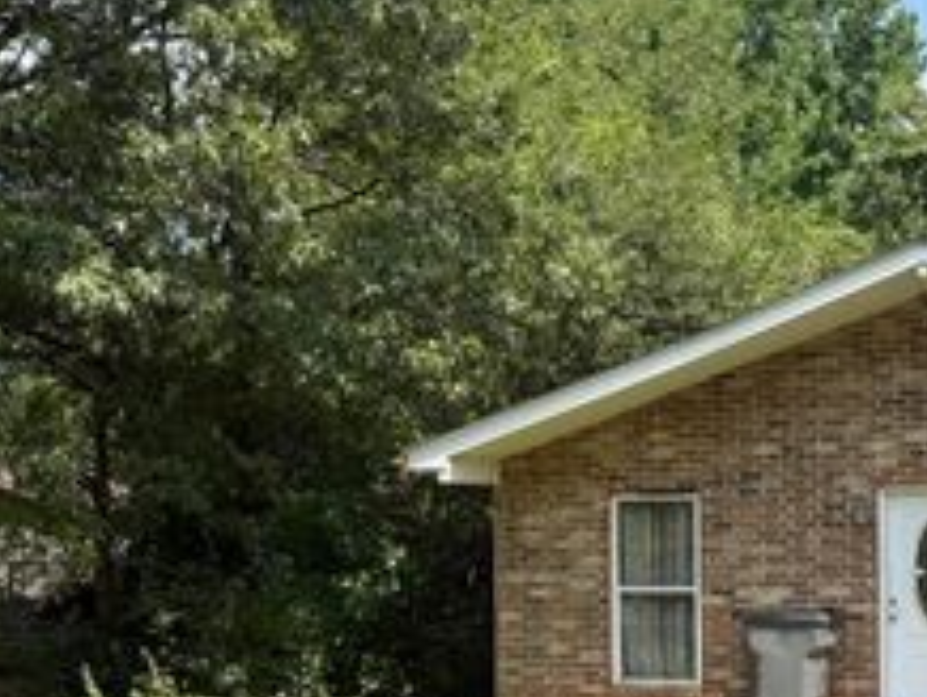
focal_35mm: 55
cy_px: 572
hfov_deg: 34.1
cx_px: 710
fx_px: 1474
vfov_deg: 26.1
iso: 80
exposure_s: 1/2232
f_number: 1.78
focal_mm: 6.76
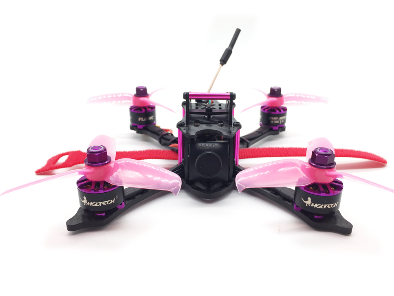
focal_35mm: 30
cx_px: 202
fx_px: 341
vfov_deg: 46.8
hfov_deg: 60.0
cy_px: 147
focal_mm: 4.15
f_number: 2.2
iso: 32
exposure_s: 1/117
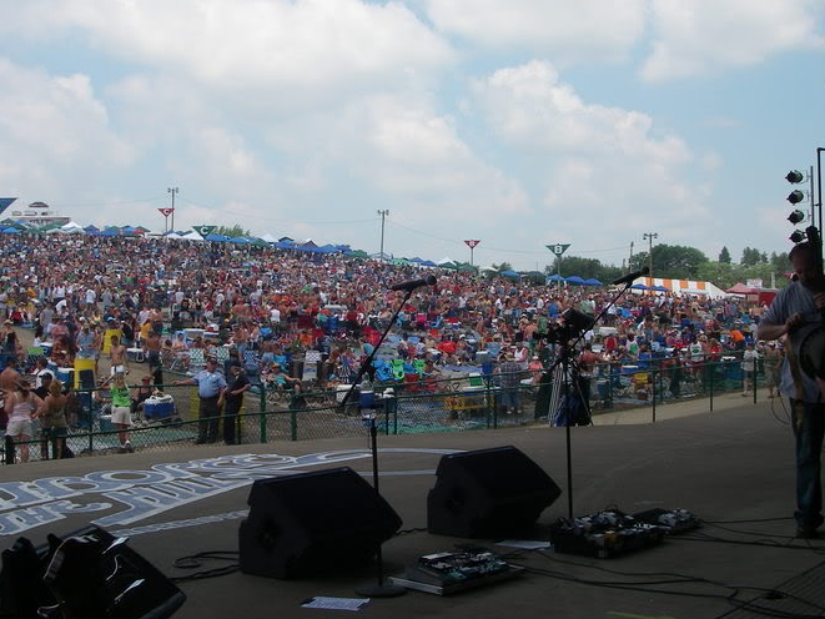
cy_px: 283
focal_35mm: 46
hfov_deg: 41.1
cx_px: 334
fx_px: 1097
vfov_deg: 31.5
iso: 64
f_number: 6.6
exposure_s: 1/200
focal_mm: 6.3
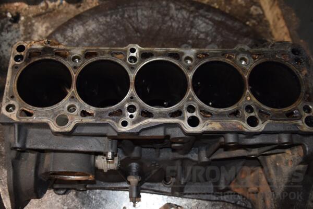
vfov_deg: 31.9
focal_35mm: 42
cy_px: 104
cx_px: 156
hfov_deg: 46.4
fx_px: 365
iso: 800
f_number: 5
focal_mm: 28
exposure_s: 1/60
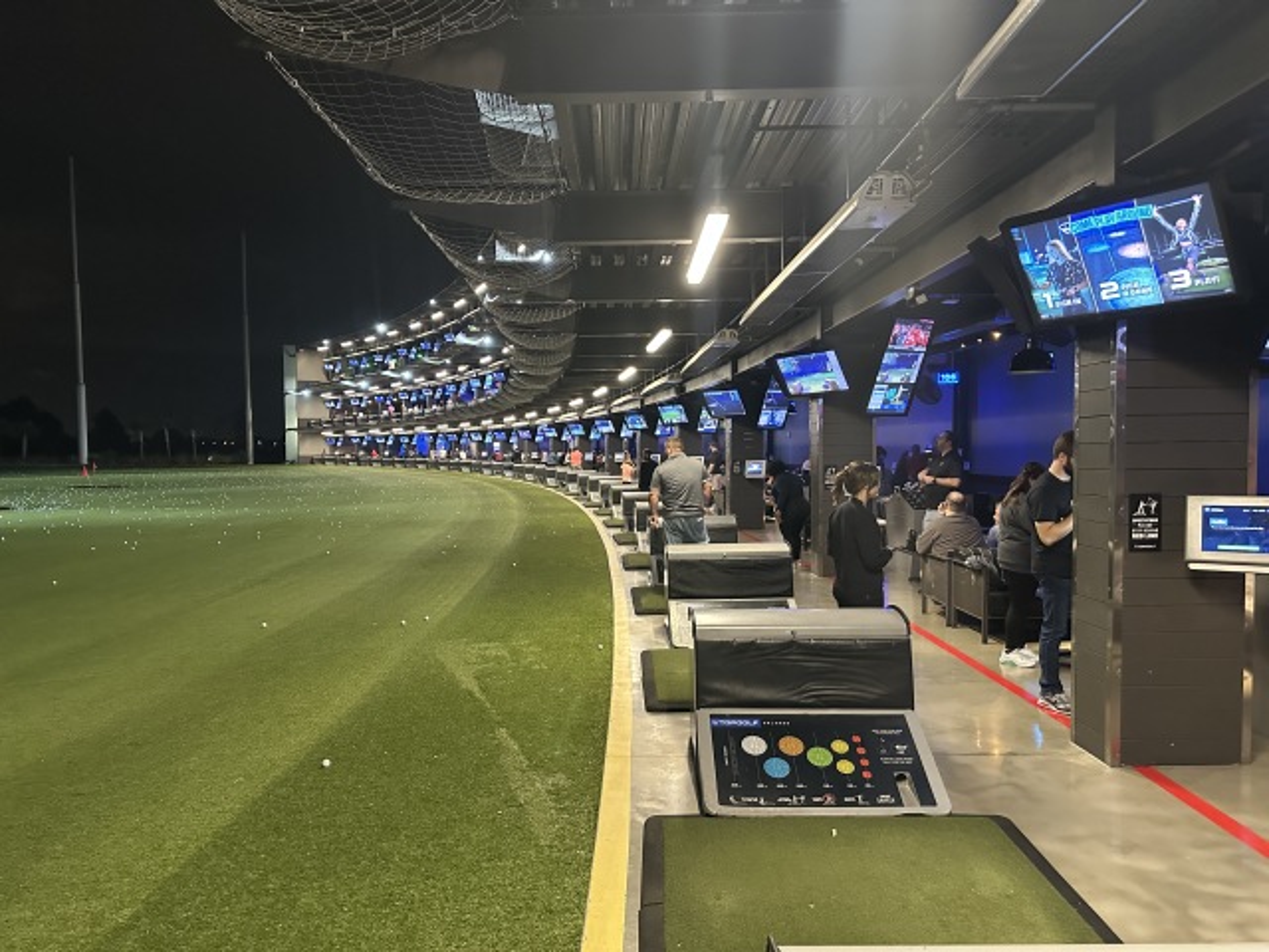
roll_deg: +0.4
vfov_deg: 56.8
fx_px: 880
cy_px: 476
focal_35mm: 24
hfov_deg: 71.6
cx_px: 634
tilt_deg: -3.3
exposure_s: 1/50
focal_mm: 6.86
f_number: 1.78
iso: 1000
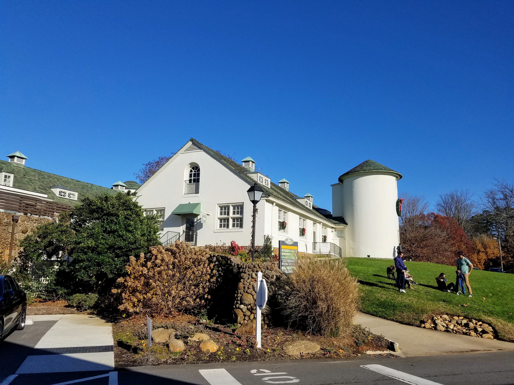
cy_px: 192
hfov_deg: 67.3
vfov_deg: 53.1
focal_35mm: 26
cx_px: 257
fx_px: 386
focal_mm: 4.2
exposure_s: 1/4008
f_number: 1.7
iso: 50
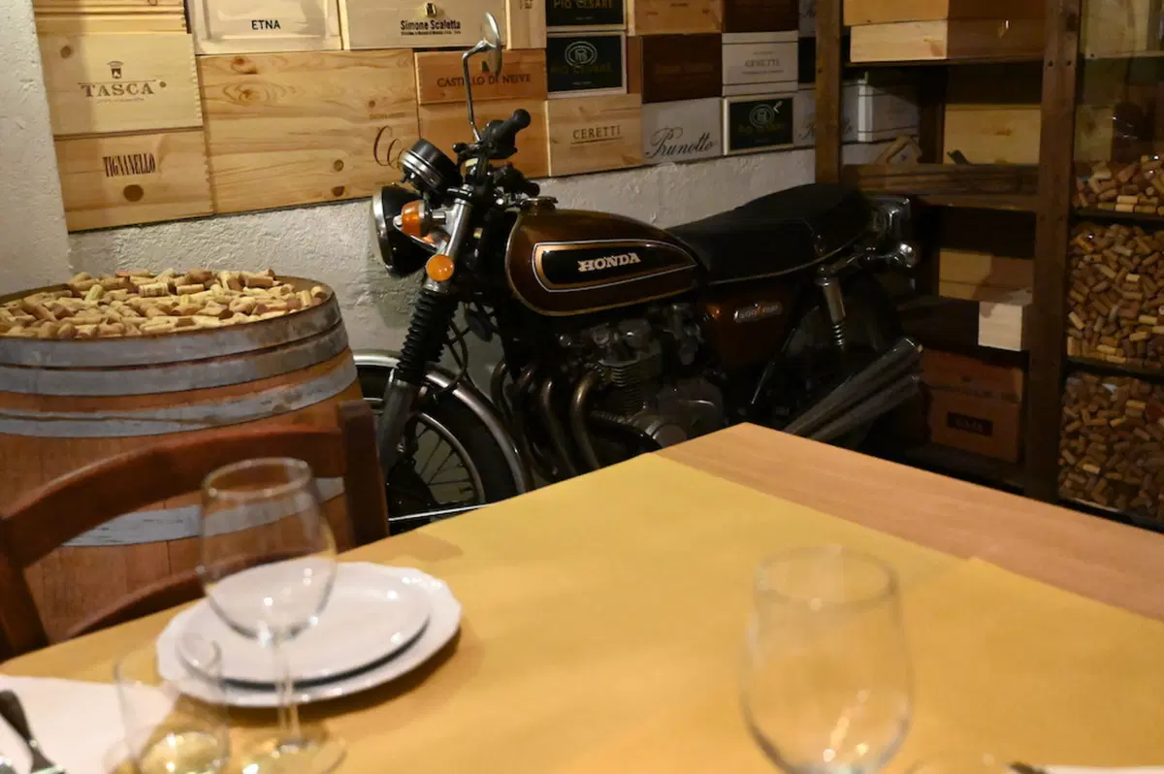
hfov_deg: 53.2
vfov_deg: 36.8
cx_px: 582
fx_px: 1163
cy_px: 387
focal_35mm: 36
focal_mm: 36
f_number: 4
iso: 28800
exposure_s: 1/160
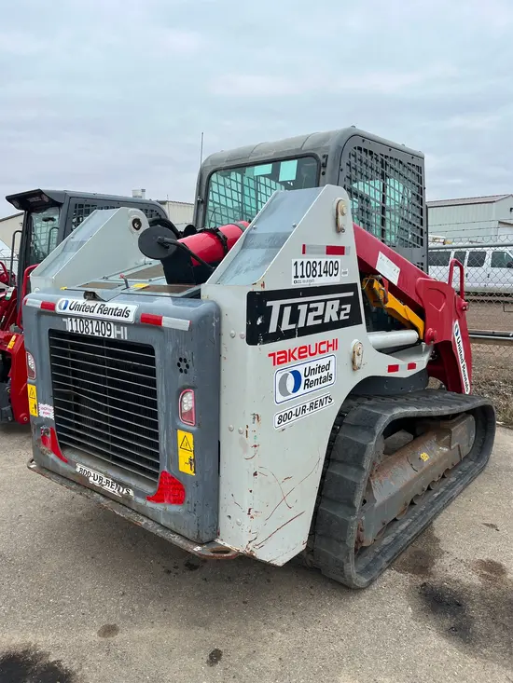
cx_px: 256
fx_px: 514
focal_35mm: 26
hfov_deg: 53.1
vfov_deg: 67.3
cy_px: 342
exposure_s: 1/1018
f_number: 1.6
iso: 50
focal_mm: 5.1
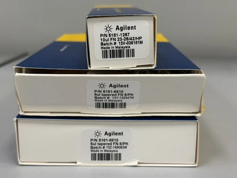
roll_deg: -0.2
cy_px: 89
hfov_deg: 39.7
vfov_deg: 30.3
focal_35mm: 48
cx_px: 118
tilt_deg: -14.9
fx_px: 329
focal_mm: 6.76
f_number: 1.78
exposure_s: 1/60
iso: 64
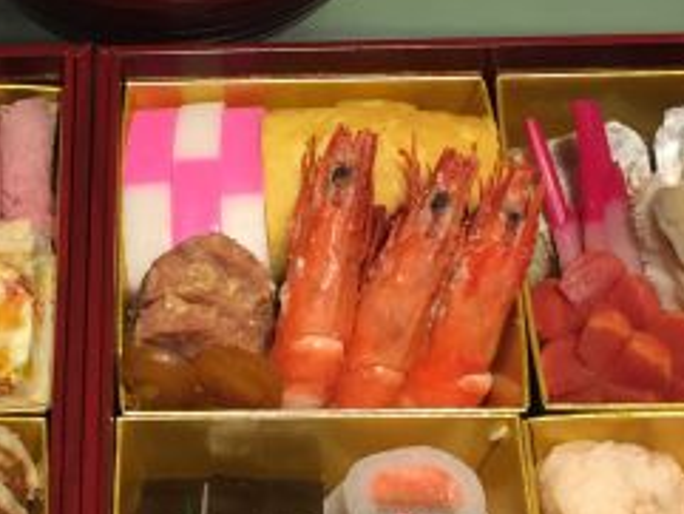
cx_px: 114
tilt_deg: -60.4
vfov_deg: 19.2
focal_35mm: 77
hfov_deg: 24.8
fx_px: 1522
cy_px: 258
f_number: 2.2
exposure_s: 1/30
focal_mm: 4.15
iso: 80
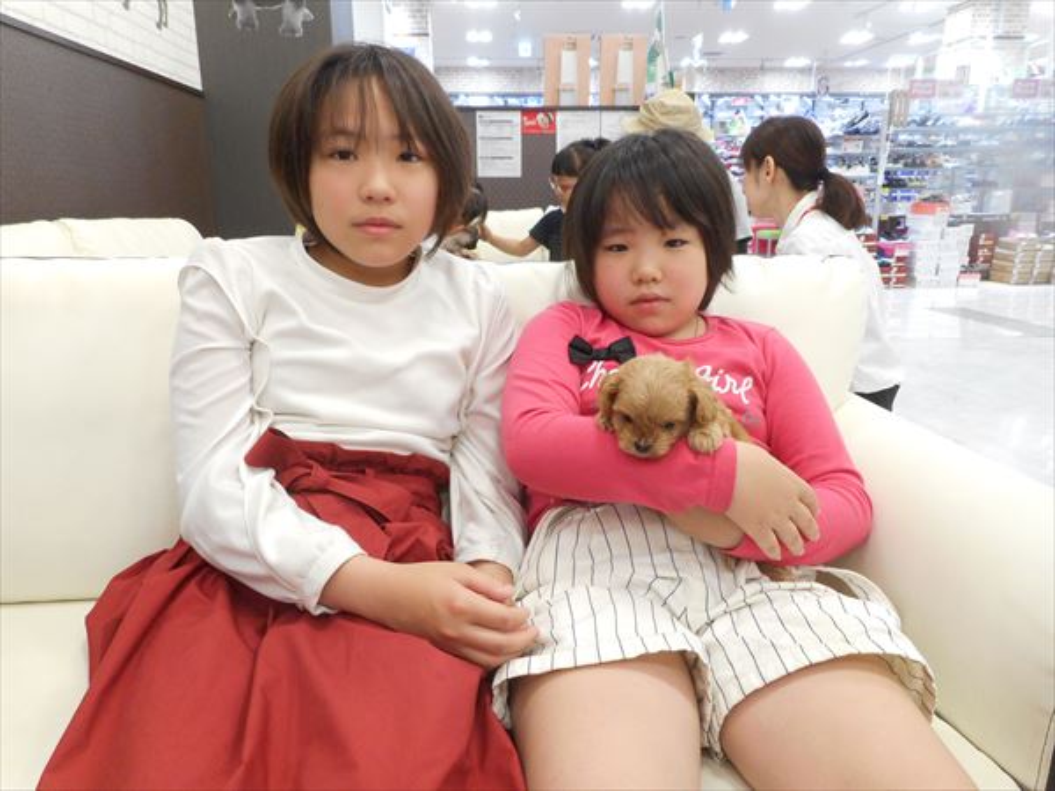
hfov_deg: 69.4
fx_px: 762
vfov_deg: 54.9
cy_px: 396
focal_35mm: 25
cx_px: 528
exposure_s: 1/30
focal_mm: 4.5
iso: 250
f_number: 3.7
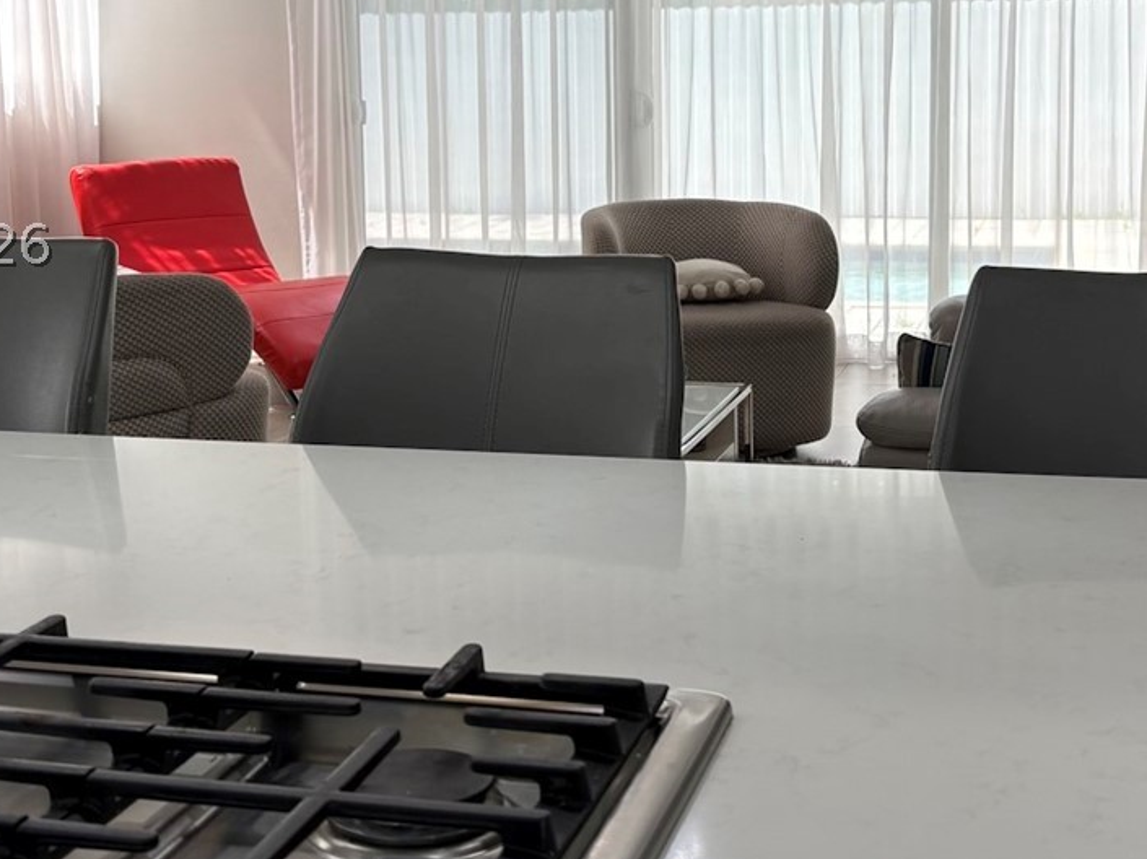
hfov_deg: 32.7
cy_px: 245
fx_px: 1954
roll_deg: +1.5
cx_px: 550
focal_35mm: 59
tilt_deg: -6.1
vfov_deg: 24.6
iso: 32
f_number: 1.6
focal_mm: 5.96
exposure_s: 1/133
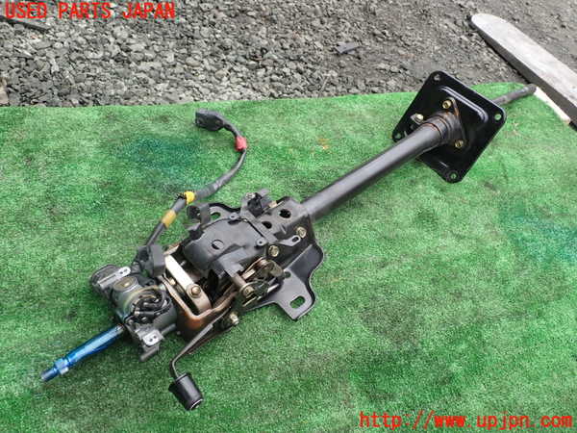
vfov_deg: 46.8
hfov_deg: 60.0
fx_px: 500
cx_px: 288
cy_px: 216
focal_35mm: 30
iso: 100
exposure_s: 1/250
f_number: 3.2
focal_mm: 5.4
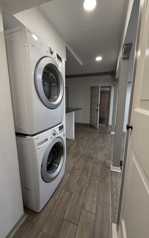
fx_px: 98
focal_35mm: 15
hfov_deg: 74.8
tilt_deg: -10.4
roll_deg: -0.9
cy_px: 118
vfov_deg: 101.5
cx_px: 76
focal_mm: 2.22
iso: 320
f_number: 2.2
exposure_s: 1/120
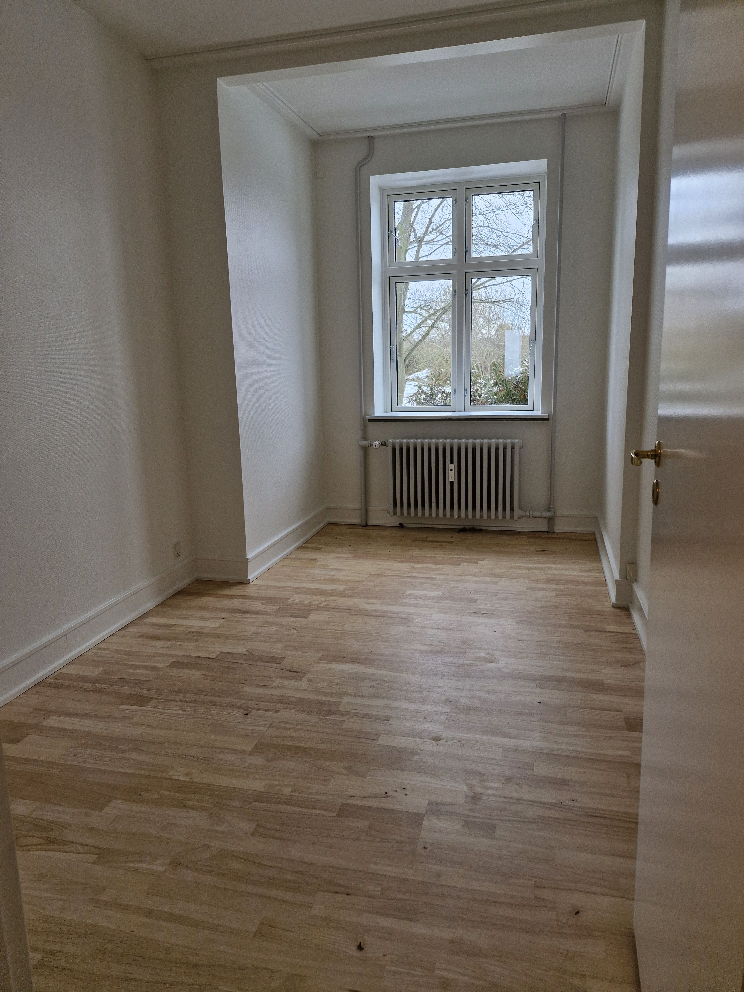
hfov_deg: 58.9
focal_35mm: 23
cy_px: 496
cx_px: 372
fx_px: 659
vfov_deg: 73.9
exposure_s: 1/100
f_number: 1.8
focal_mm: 5.54
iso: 250
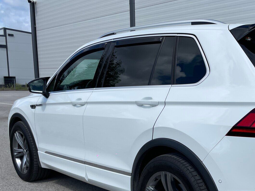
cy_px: 145
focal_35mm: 48
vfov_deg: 29.7
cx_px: 196
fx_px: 354
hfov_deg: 38.5
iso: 32
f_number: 1.6
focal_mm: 4.2
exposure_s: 1/4651
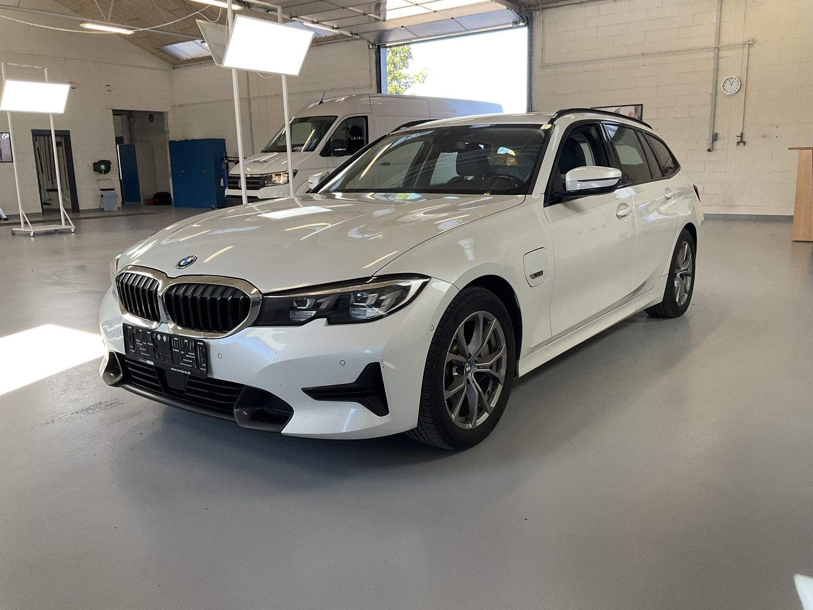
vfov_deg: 48.2
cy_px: 305
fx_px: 681
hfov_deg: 61.7
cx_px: 406
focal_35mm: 29
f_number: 1.8
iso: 32
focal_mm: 3
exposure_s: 1/100
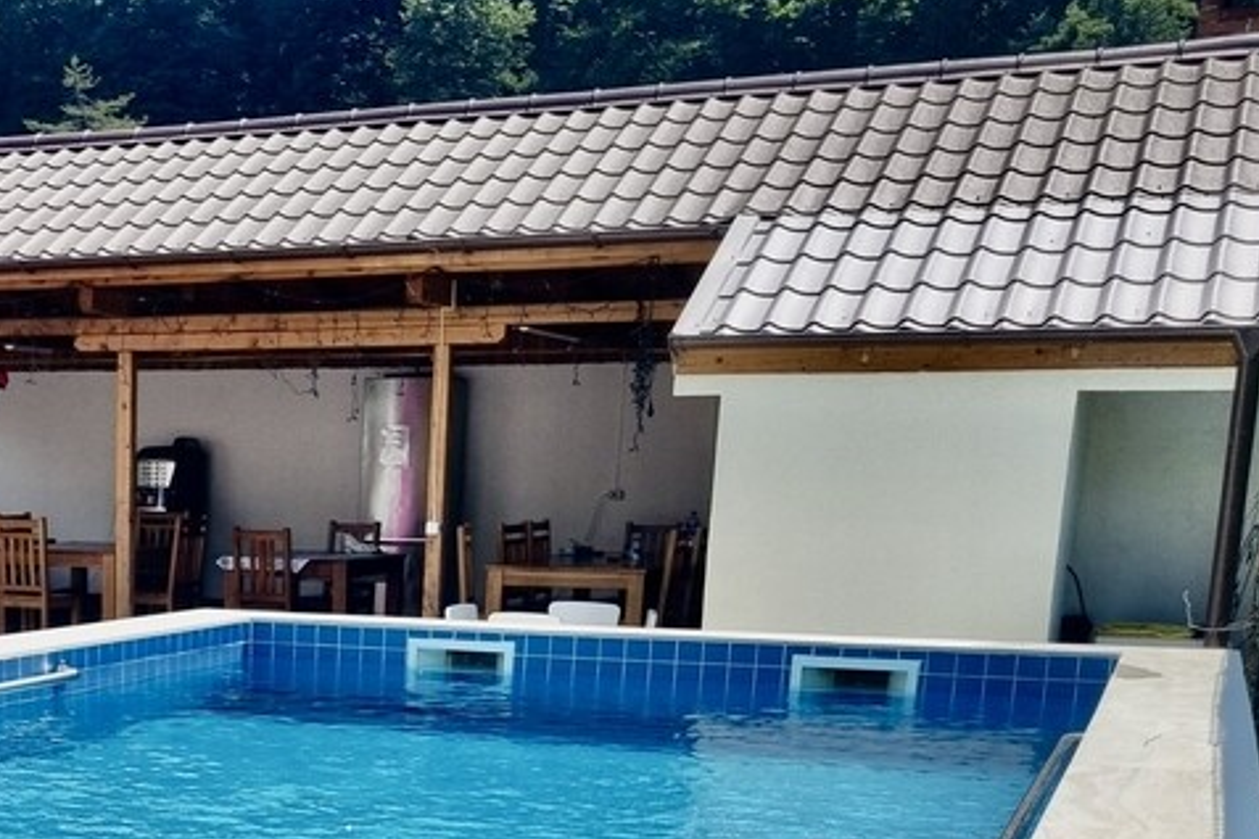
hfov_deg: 32.6
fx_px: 2028
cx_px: 106
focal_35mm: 58
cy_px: 955
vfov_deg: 21.9
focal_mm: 5.4
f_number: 1.8
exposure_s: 1/3368
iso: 50
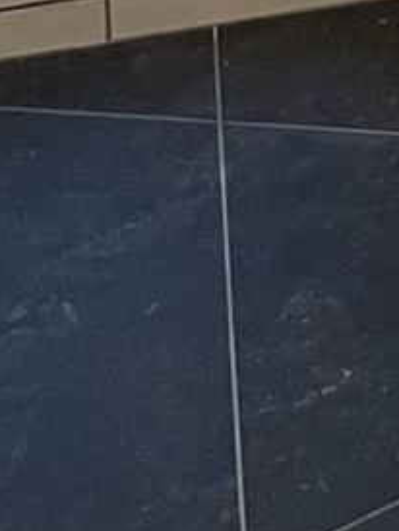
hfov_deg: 7.1
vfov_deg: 8.2
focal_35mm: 194
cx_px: 1019
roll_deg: +0.3
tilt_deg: -5.6
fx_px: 2977
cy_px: -1213
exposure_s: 1/60
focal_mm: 4.2
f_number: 1.6
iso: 125
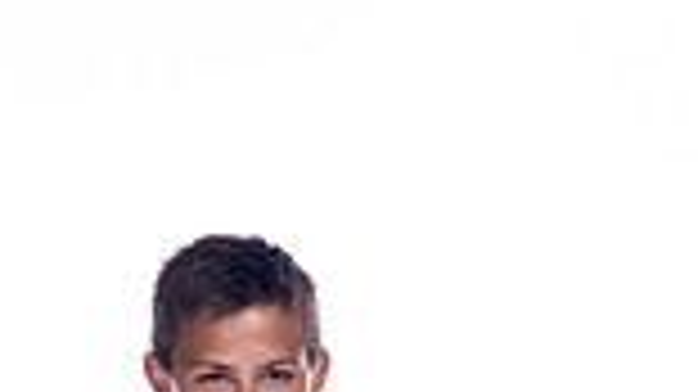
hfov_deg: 5.8
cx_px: 257
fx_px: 6900
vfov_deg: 3.2
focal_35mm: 373
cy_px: 960
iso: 800
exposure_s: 1/250
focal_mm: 123
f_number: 5.6
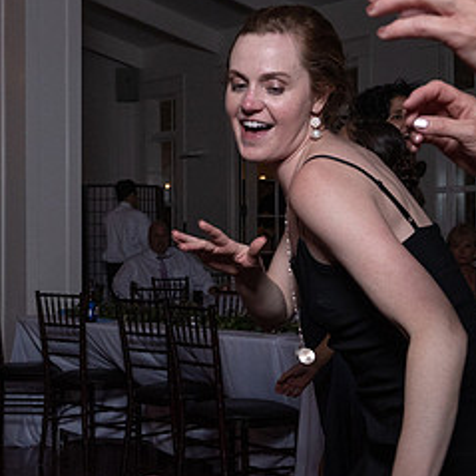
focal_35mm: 75
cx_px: 5
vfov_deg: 23.1
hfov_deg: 22.2
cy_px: 230
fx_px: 1167
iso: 2000
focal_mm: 27
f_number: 5.6
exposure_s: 1/200
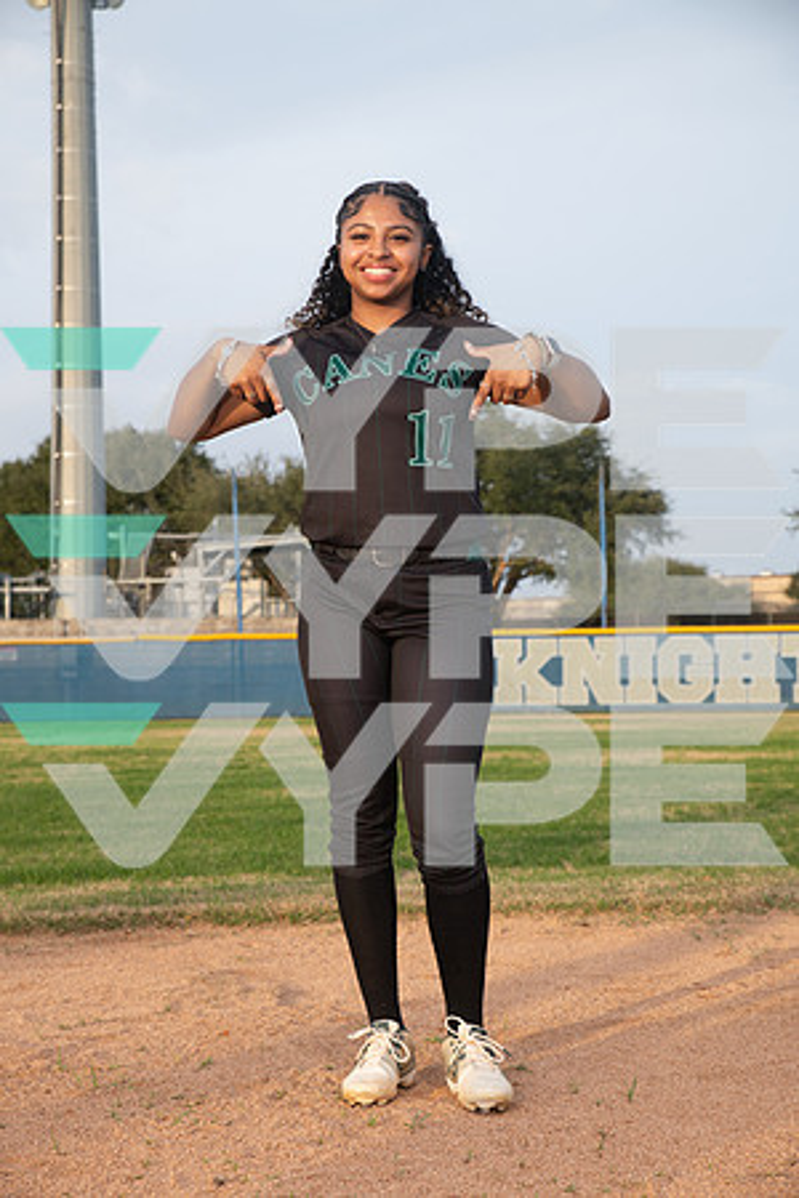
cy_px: 599
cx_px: 400
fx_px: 1864
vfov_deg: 35.6
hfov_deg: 24.2
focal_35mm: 56
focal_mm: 56
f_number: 6.3
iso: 200
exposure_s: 1/320
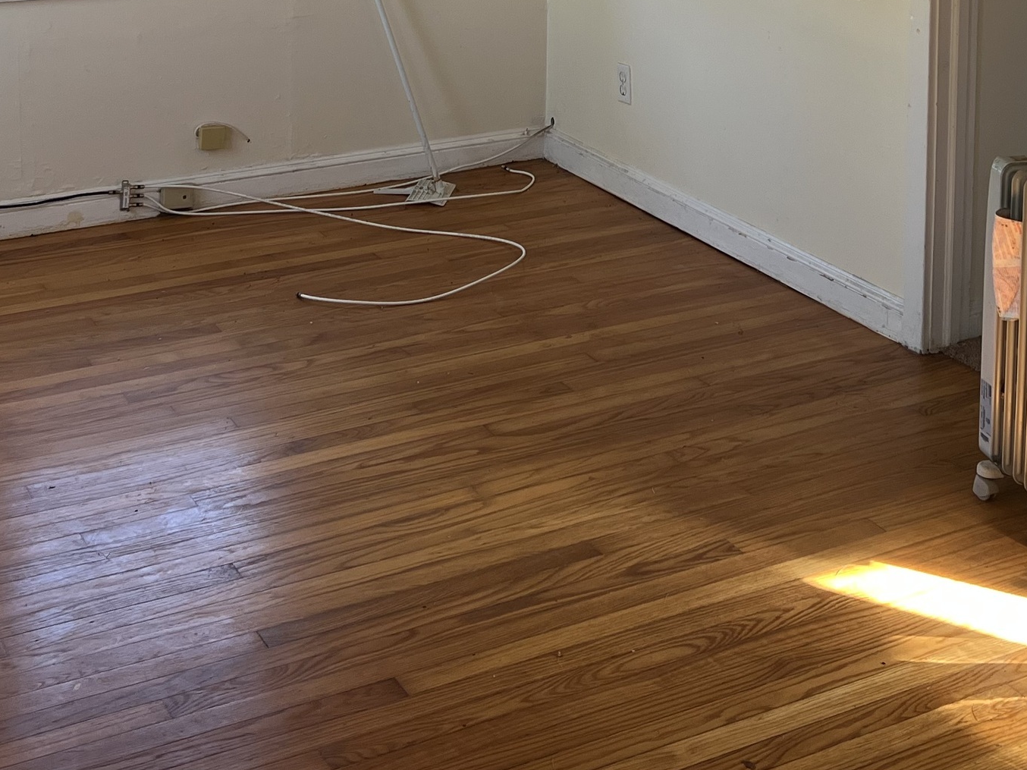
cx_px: 581
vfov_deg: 23.3
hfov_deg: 32.7
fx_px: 1750
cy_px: -78
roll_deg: +0.5
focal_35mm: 59
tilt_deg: -8.0
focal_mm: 5.7
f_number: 1.5
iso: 100
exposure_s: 1/121
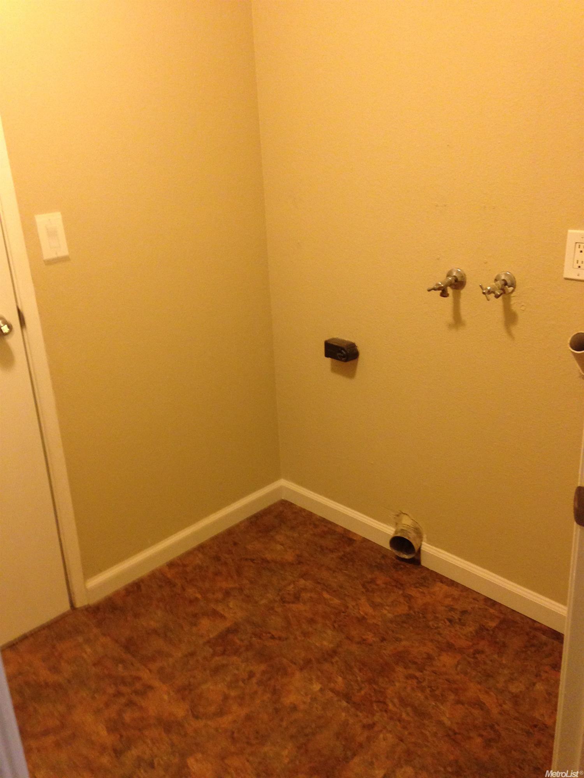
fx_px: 742
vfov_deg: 55.4
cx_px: 292
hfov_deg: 42.9
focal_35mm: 33
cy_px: 389
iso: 200
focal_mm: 4.12
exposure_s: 1/20
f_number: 2.4
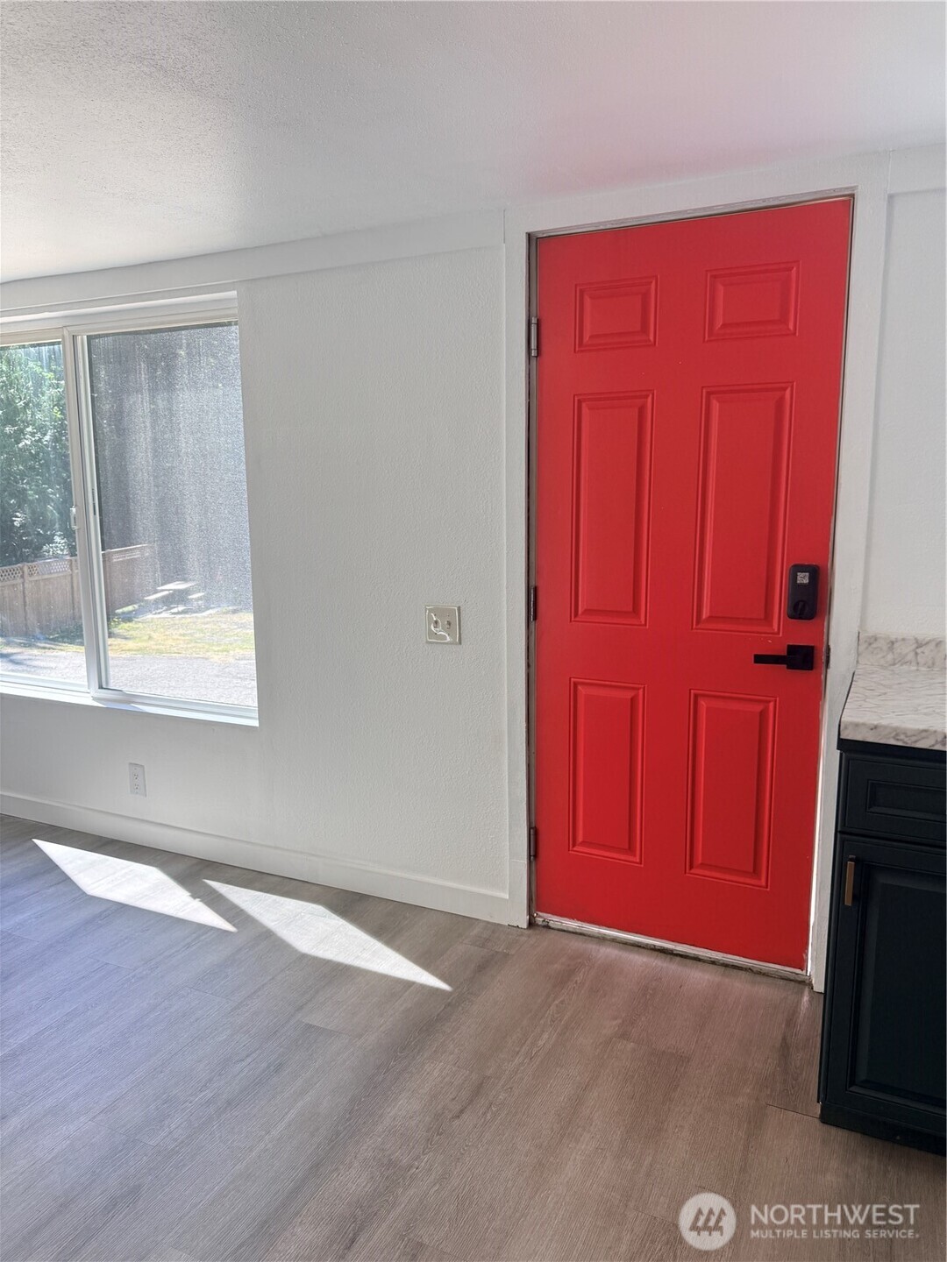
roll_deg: +0.1
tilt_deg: -8.7
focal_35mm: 24
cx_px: 474
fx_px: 875
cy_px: 631
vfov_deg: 71.6
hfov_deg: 56.8
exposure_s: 1/240
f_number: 1.78
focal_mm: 6.76
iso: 125
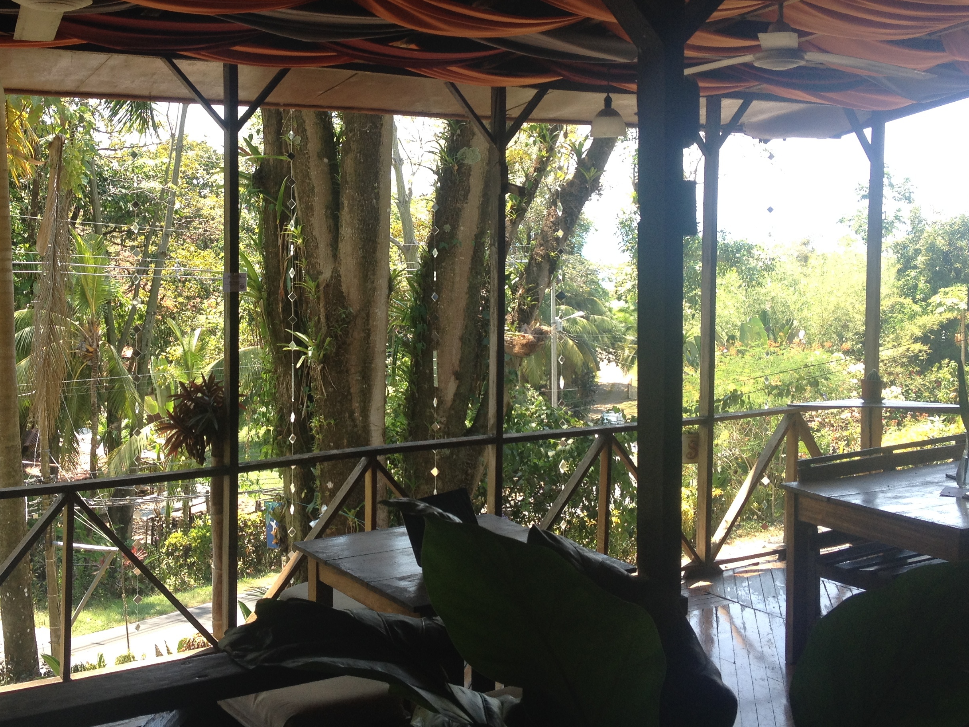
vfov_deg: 30.7
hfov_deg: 40.2
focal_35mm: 47
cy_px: 260
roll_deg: +0.7
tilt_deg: -5.0
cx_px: 380
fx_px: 1316
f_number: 2.4
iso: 50
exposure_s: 1/194
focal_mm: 4.28
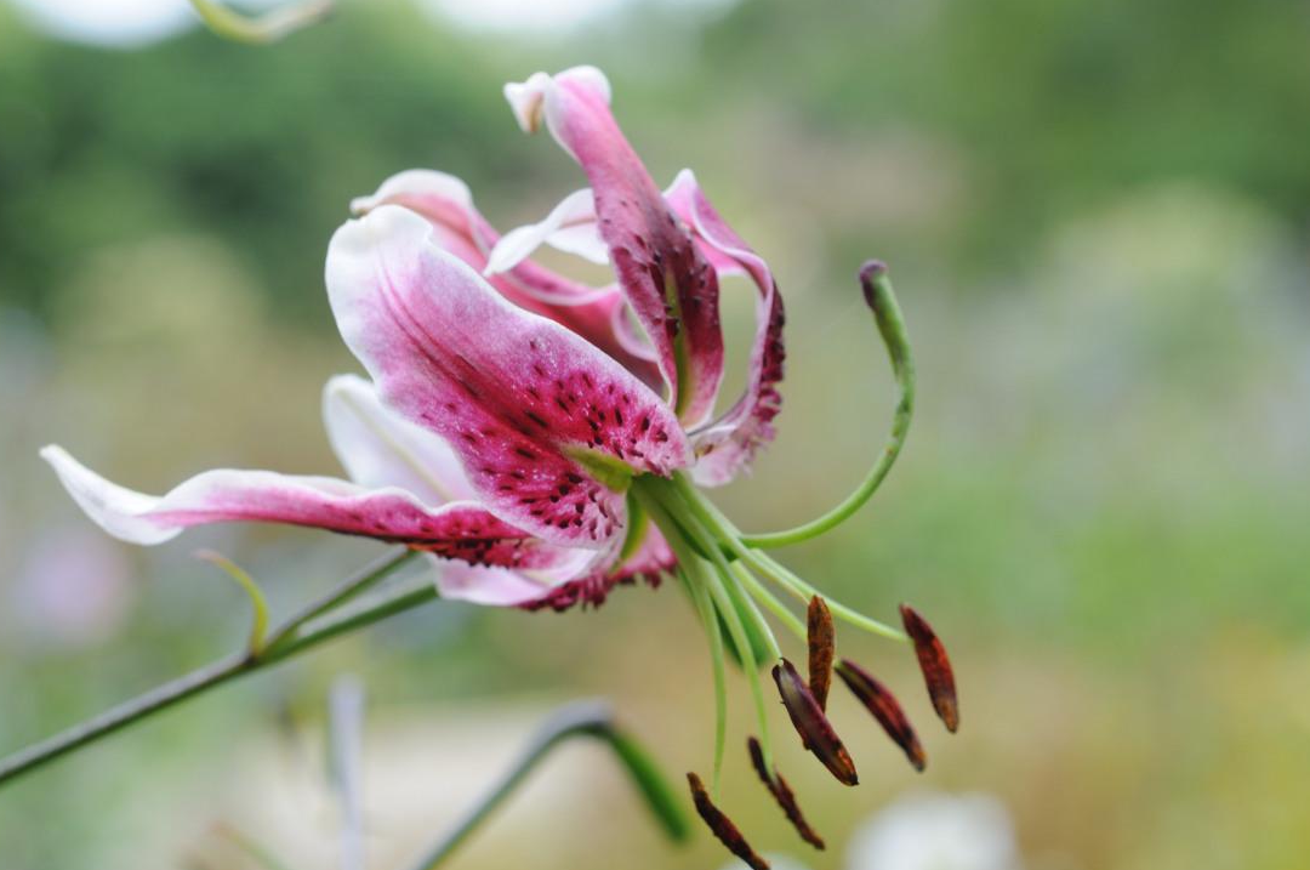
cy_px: 459
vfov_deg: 13.6
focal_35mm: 100
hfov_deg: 20.4
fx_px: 3634
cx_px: 656
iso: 200
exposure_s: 1/100
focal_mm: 60
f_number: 5.6
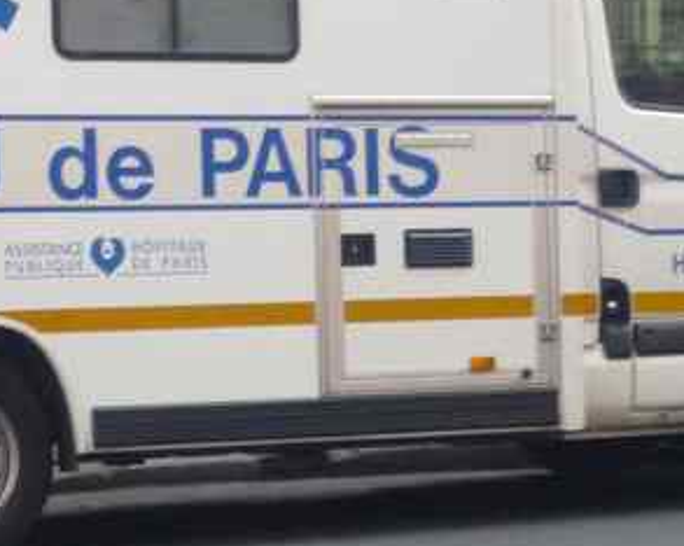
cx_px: 252
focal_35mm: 174
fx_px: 3520
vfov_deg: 8.9
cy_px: 211
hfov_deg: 11.1
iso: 200
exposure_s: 1/100
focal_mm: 9.6
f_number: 3.5
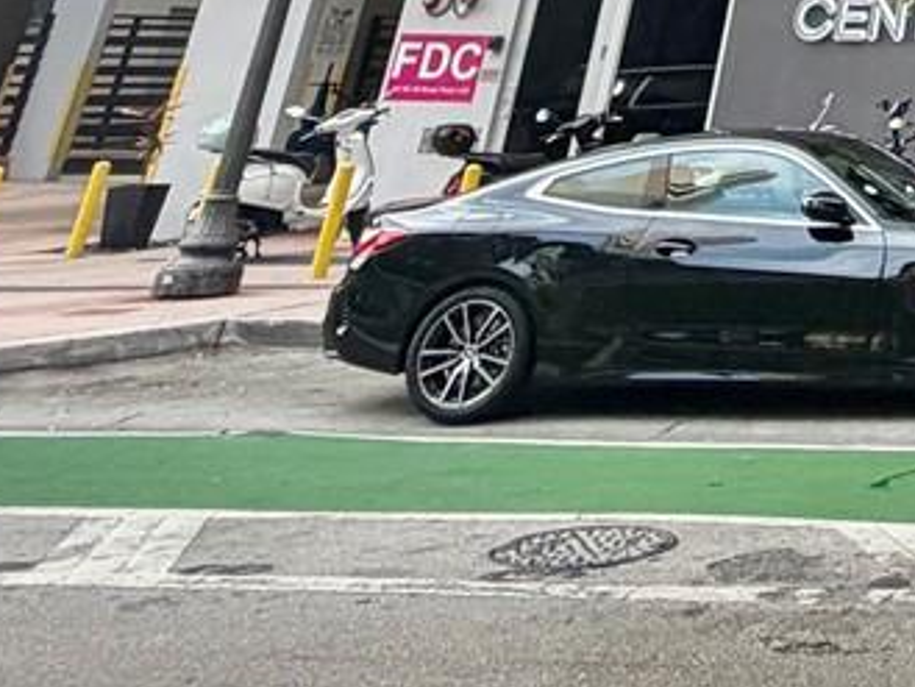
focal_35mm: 68
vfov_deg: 15.7
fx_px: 1798
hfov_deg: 21.2
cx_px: 1560
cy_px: -782
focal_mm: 2.22
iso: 125
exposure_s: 1/121
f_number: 2.2
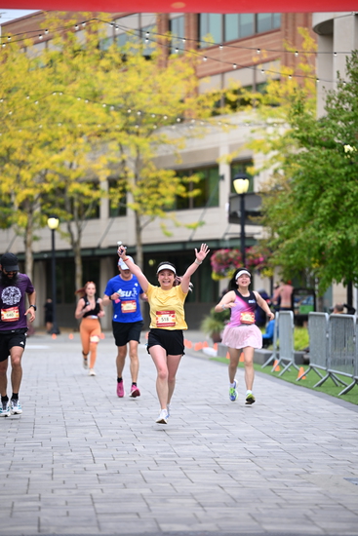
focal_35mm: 135
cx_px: 179
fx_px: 2012
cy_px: 268
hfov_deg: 10.2
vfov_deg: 15.2
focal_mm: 135
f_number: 2.8
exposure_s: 1/2000
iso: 640
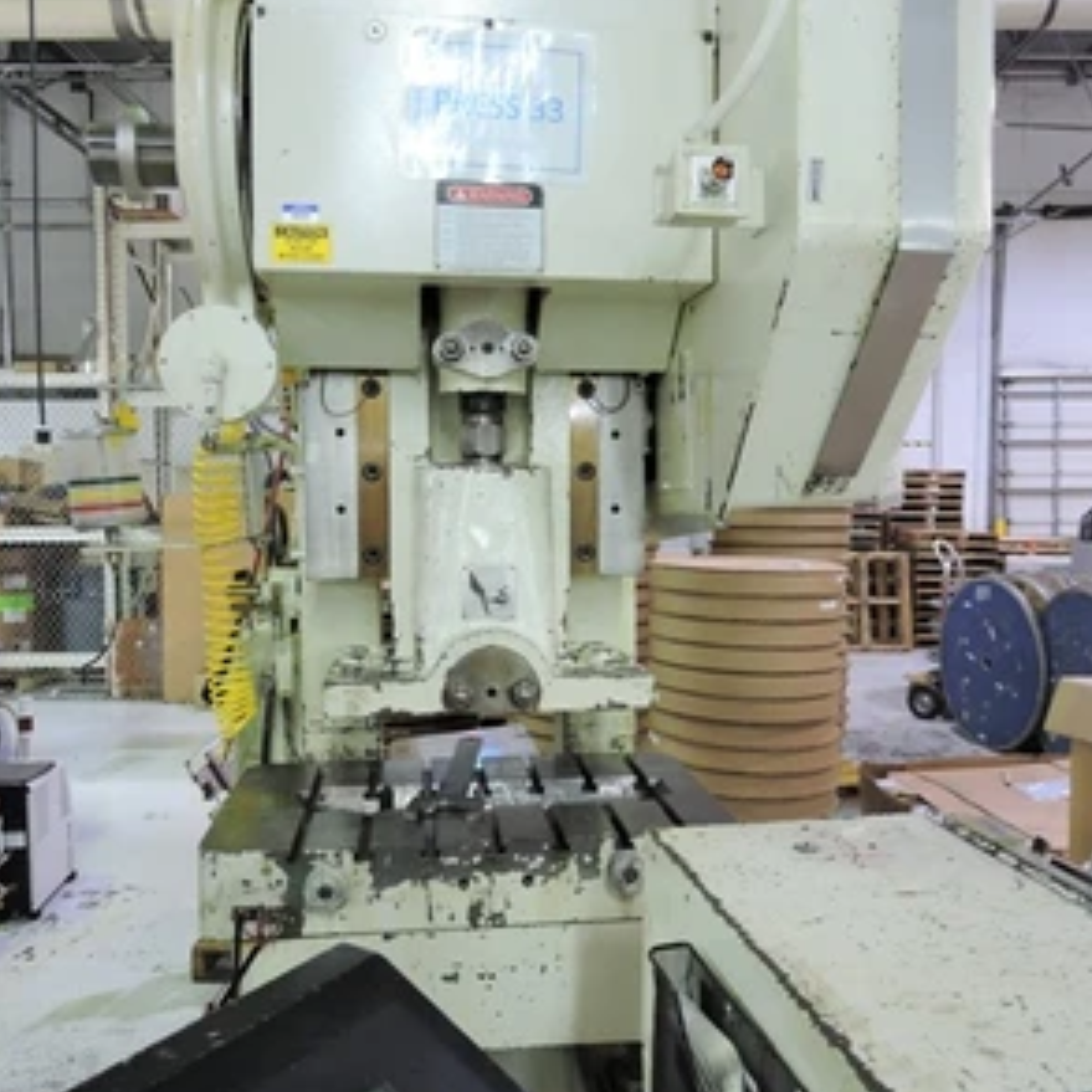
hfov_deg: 55.6
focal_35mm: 29
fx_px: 1035
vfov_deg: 55.6
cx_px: 552
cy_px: 552
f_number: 3.3
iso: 400
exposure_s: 1/13
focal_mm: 4.3
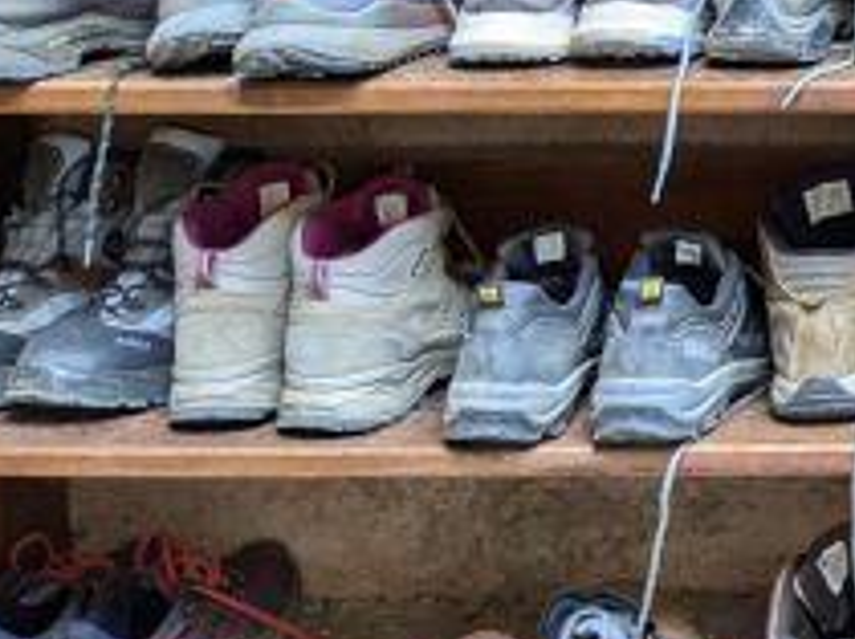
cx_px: 1451
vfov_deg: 13.5
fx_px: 2442
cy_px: -470
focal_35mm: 99
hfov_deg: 17.0
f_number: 1.73
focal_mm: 4.38
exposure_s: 1/99.9
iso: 99
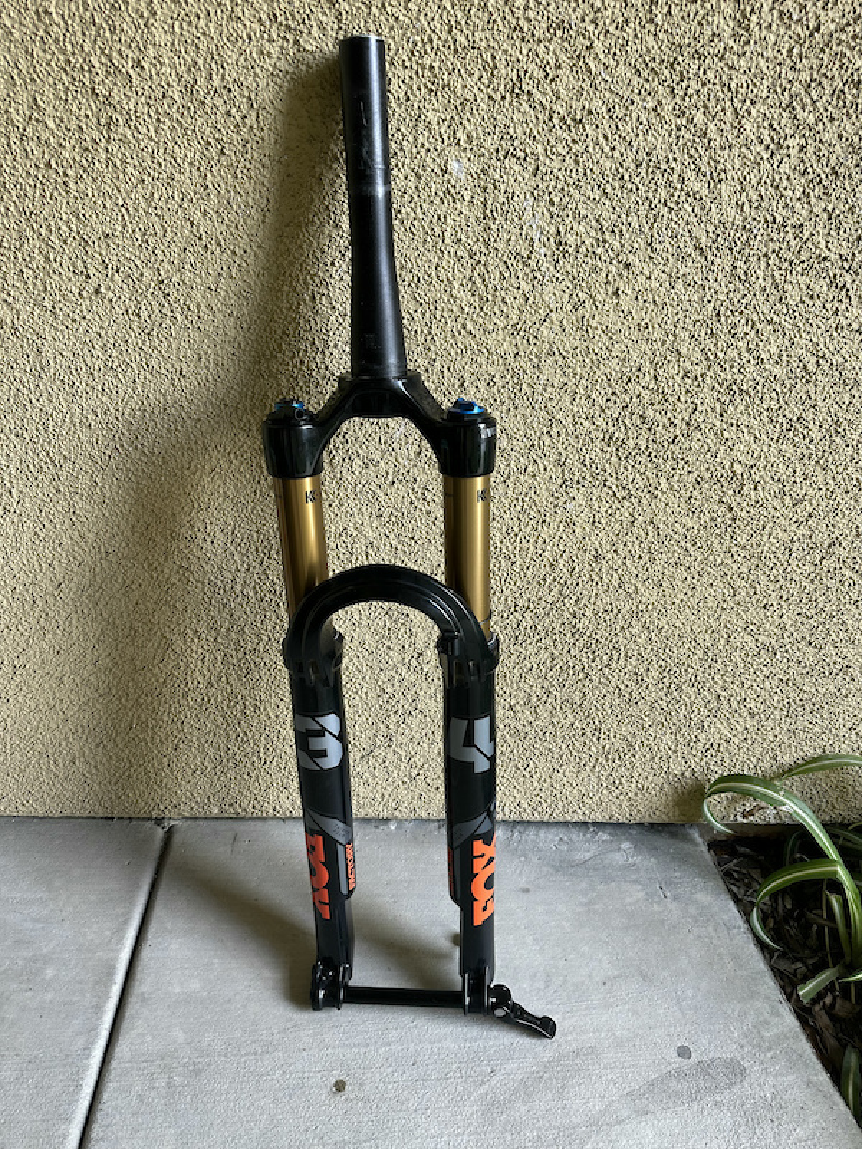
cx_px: 431
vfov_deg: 71.6
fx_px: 797
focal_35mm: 24
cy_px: 574
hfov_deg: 56.8
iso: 160
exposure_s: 1/121
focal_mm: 6.86
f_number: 1.78
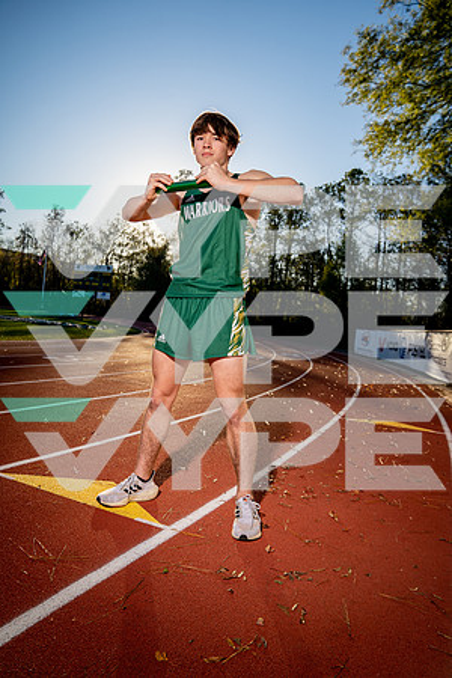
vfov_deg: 69.4
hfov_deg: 49.6
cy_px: 339
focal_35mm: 26
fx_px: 490
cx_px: 226
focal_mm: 26
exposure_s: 1/1000
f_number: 4.5
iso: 100
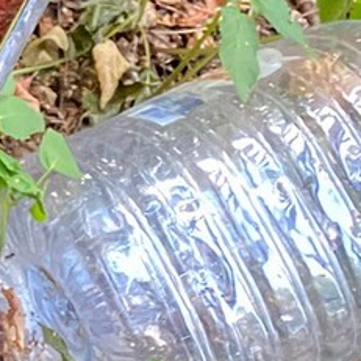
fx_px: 1687
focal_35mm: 143
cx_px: -584
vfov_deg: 11.3
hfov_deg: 10.2
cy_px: -303
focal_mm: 4.25
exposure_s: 1/60
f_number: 1.8
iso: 250
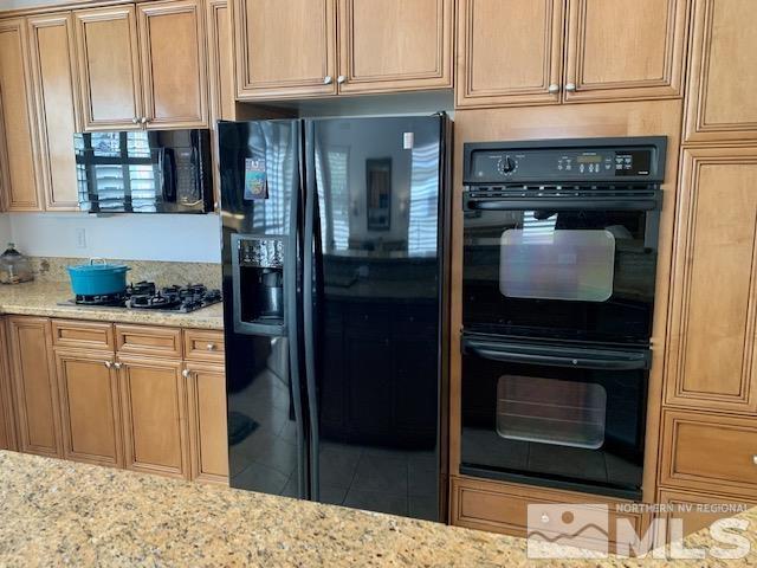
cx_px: 378
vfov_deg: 53.1
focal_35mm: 26
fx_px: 569
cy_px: 284
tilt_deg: -8.3
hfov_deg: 67.3
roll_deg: -0.6
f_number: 1.8
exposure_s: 1/60
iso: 125
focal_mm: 4.25
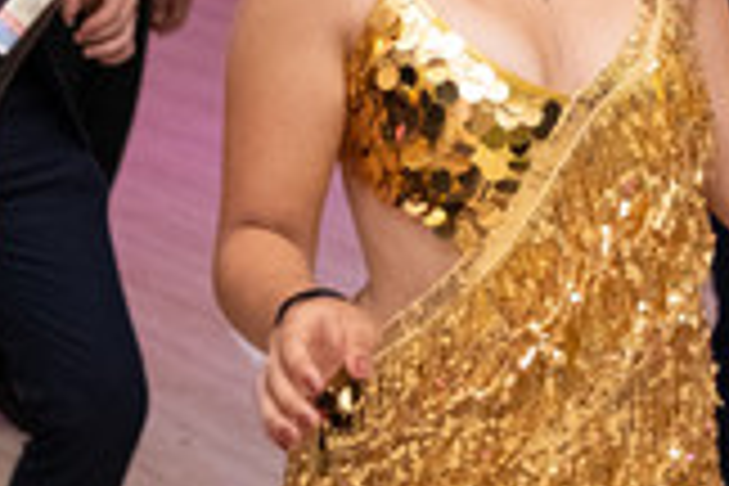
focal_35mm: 138
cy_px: -65
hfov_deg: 14.9
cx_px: 450
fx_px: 2794
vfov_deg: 9.8
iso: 1600
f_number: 2.2
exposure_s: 1/125
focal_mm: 23
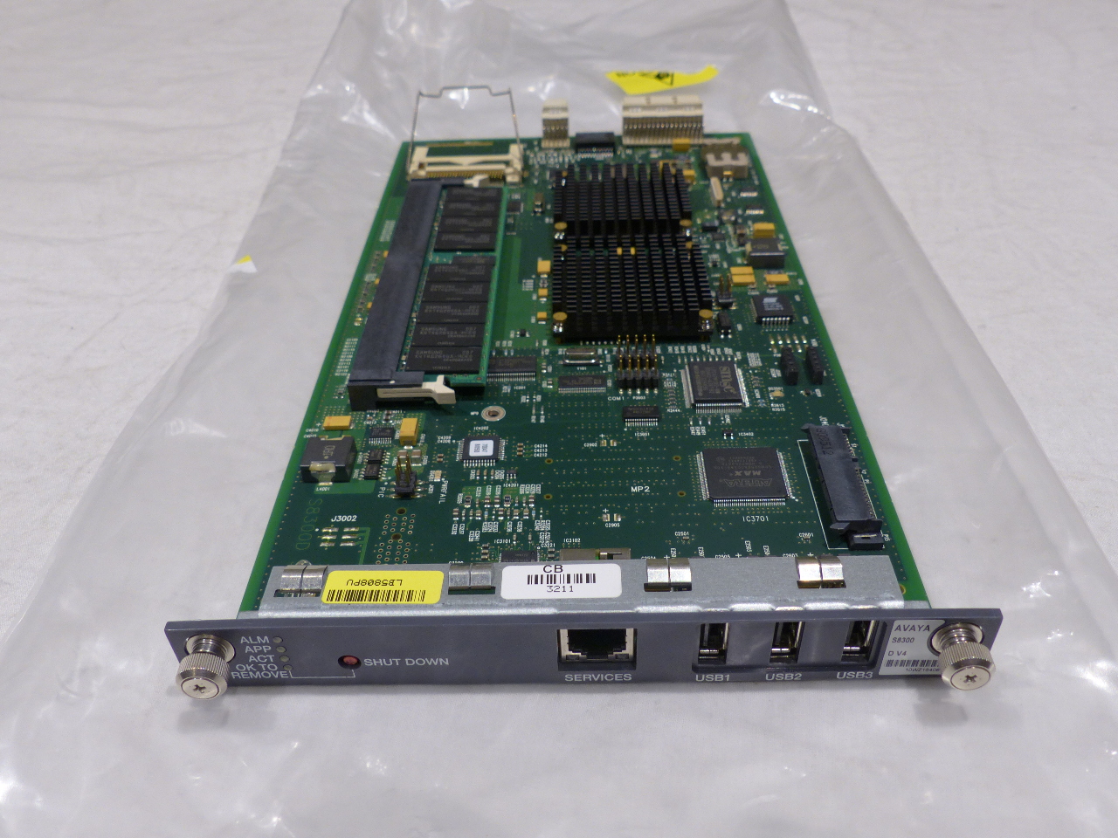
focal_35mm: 29
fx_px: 937
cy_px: 419
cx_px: 559
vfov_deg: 48.2
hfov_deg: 61.7
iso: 100
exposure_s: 1/20
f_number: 2.8
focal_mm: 5.3
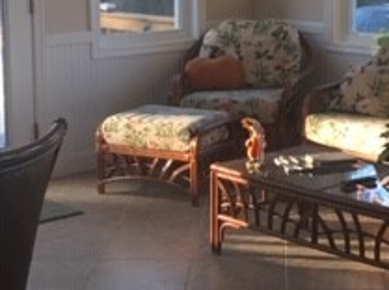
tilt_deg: -7.7
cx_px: 292
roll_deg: -0.7
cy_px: 82
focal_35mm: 89
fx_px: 998
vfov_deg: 16.5
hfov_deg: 21.9
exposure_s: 1/30
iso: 32
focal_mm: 4.15
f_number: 2.2
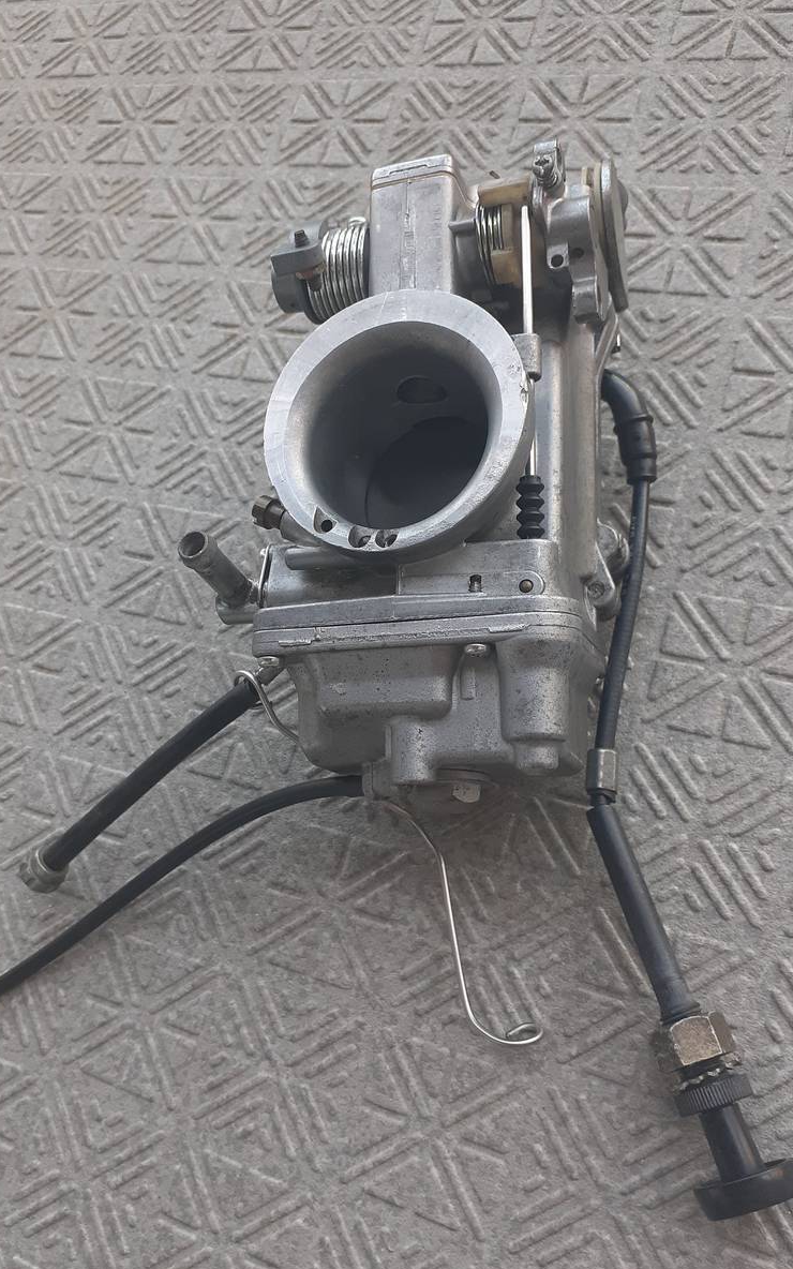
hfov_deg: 43.1
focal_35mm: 29
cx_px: 401
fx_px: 1003
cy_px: 641
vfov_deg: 64.6
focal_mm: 3.6
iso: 100
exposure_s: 1/100
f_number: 1.9
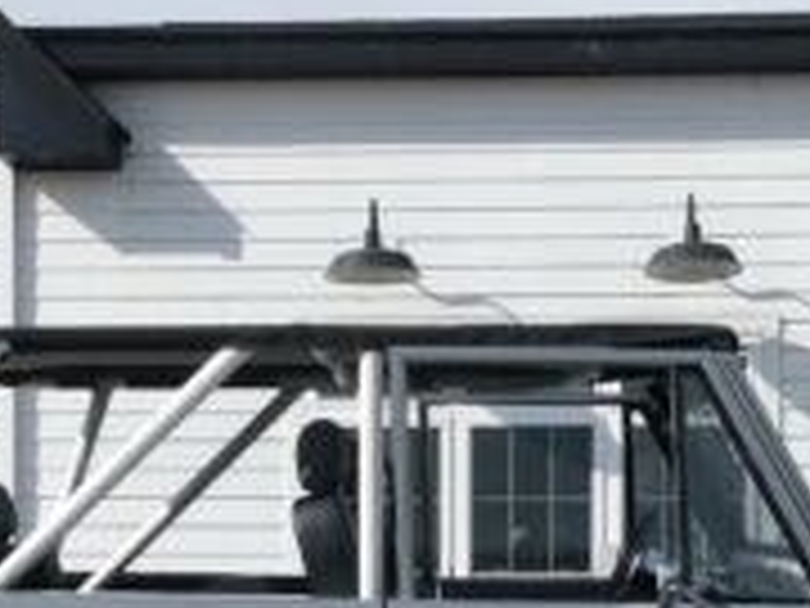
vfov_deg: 17.7
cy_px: 703
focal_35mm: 80
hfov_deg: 24.4
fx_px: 1872
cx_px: 454
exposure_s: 1/800
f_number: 4
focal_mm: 4.3
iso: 80
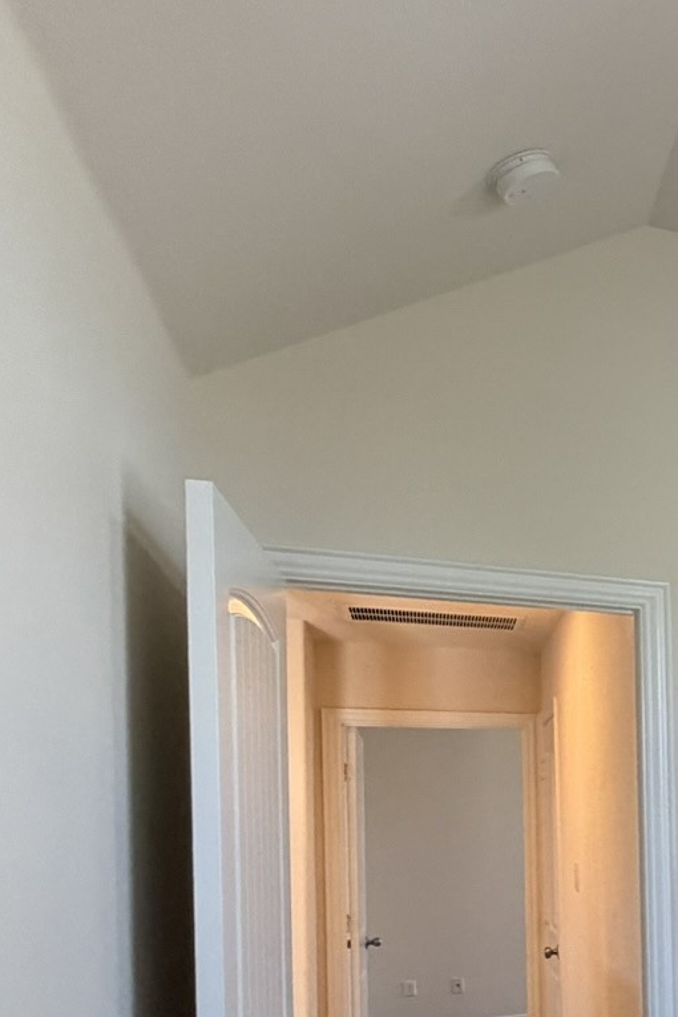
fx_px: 1102
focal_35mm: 39
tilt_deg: +2.3
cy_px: 816
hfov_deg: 23.0
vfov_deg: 46.9
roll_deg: +1.1
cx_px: 1153
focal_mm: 2.22
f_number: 2.2
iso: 320
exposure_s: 1/120
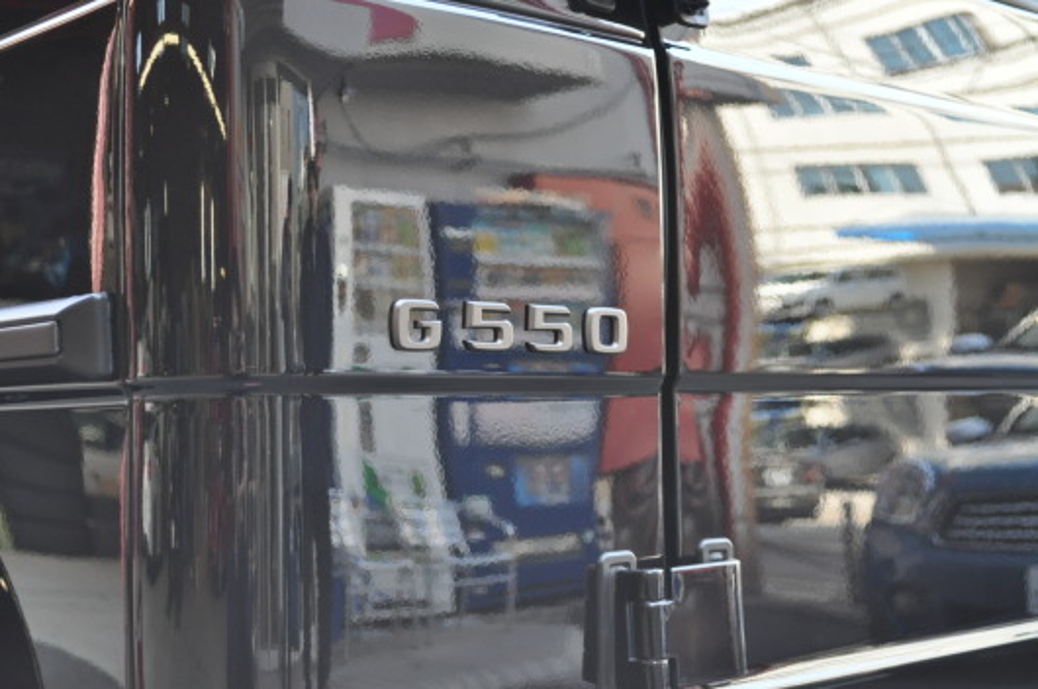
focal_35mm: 54
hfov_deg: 36.9
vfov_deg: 25.0
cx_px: 519
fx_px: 1555
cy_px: 344
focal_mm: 36
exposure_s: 1/100
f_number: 5
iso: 800
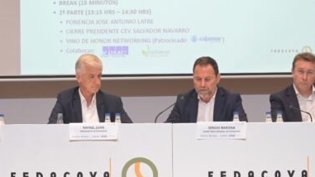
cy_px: 76
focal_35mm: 165
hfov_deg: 13.0
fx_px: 1378
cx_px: 128
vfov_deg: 7.3
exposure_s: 1/160
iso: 1250
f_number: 4
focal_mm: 75
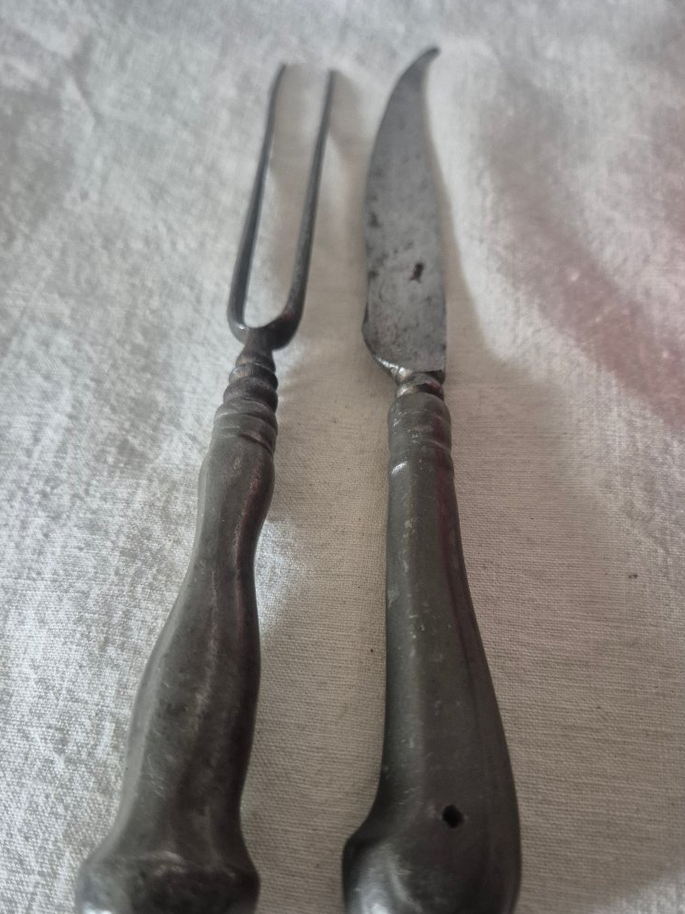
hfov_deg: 49.7
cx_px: 347
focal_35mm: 28
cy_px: 546
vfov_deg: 62.9
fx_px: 739
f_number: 1.8
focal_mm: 5.4
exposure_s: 1/100
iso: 1000
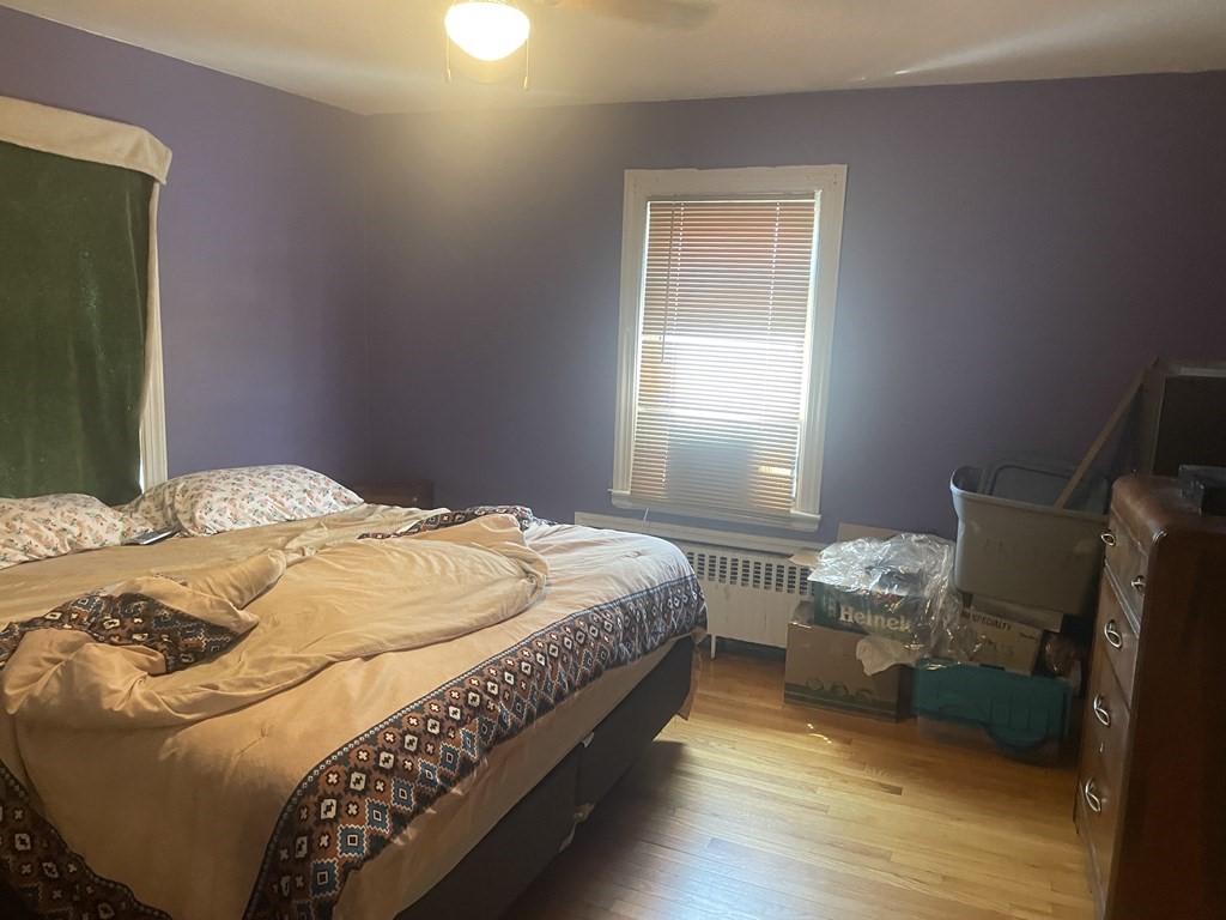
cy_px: 460
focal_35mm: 26
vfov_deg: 53.1
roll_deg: -1.2
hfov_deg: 67.3
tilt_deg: -7.2
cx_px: 613
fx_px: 921
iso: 400
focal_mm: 4.2
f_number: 1.6
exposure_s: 1/40
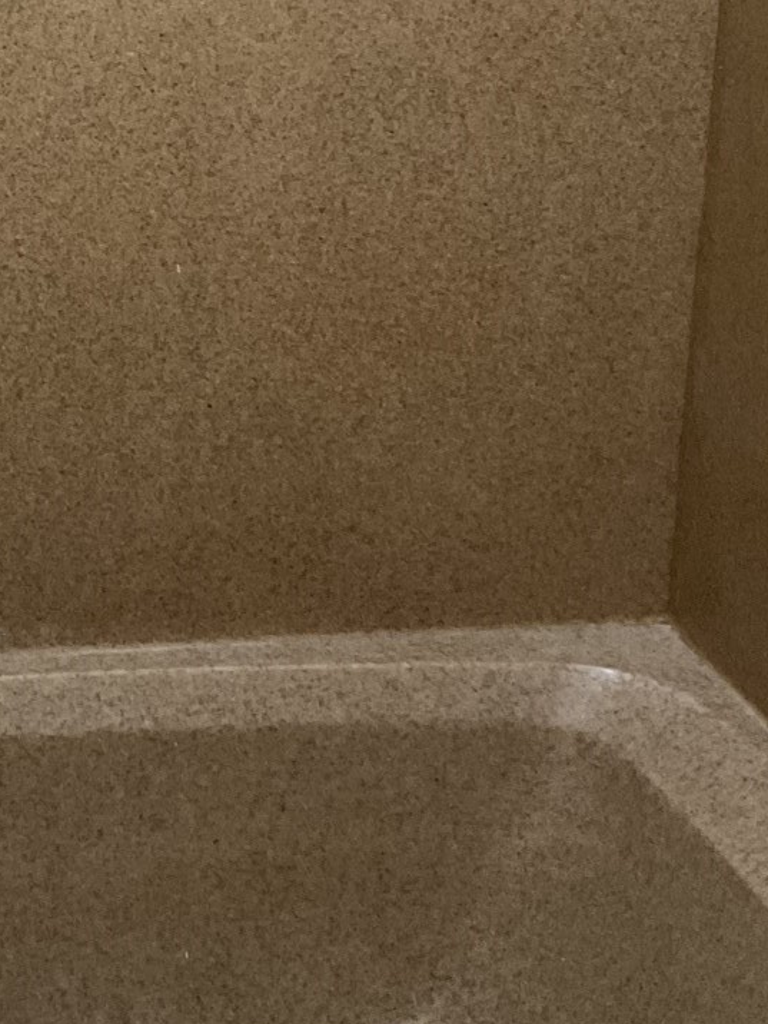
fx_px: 2455
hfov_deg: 17.2
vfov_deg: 22.7
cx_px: -74
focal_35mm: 83
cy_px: 11
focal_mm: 3
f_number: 1.8
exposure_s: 1/40
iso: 200
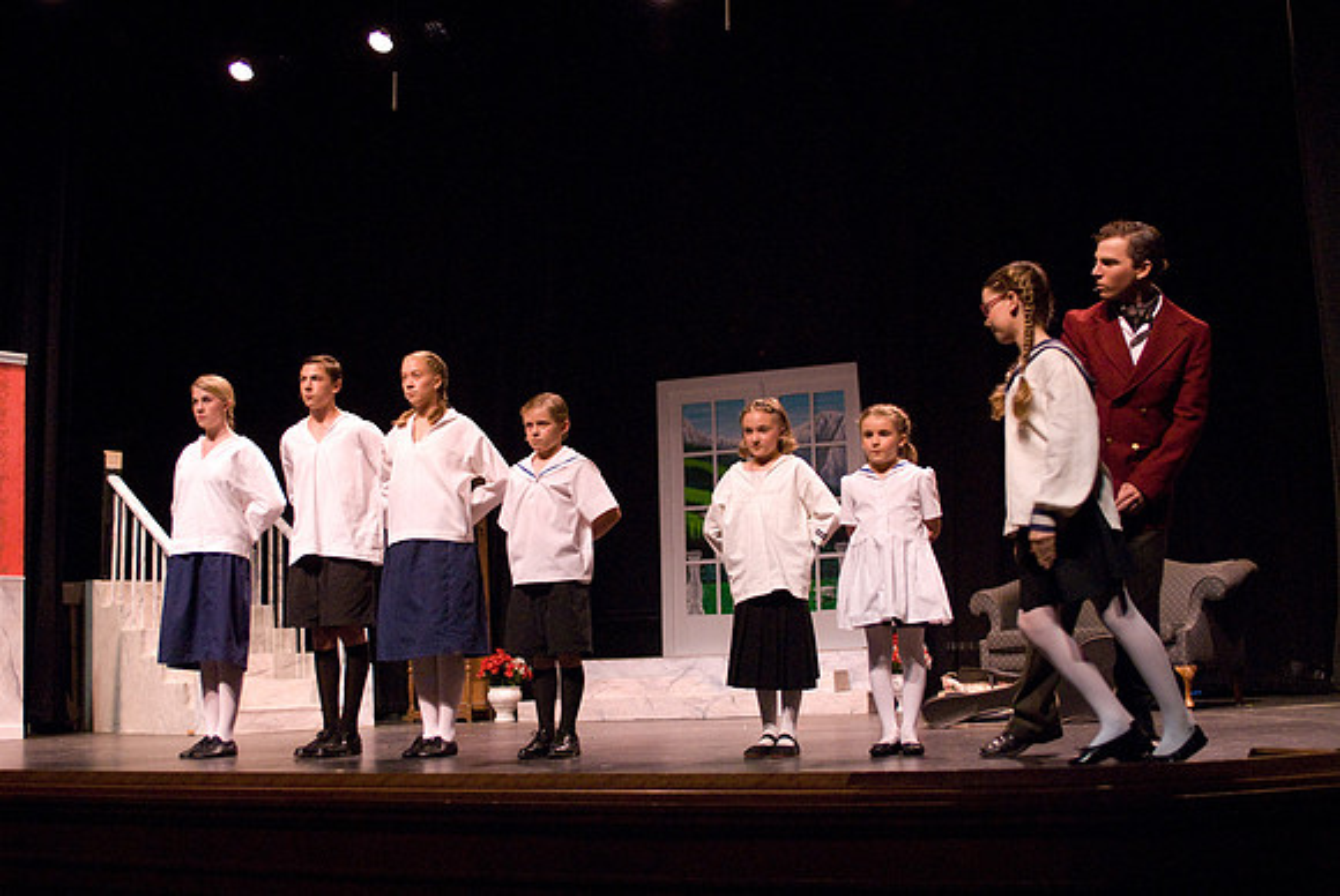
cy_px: 448
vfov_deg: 32.0
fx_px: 1565
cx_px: 670
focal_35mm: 42
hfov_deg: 46.4
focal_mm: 28
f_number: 2.8
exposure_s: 1/160
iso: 1600
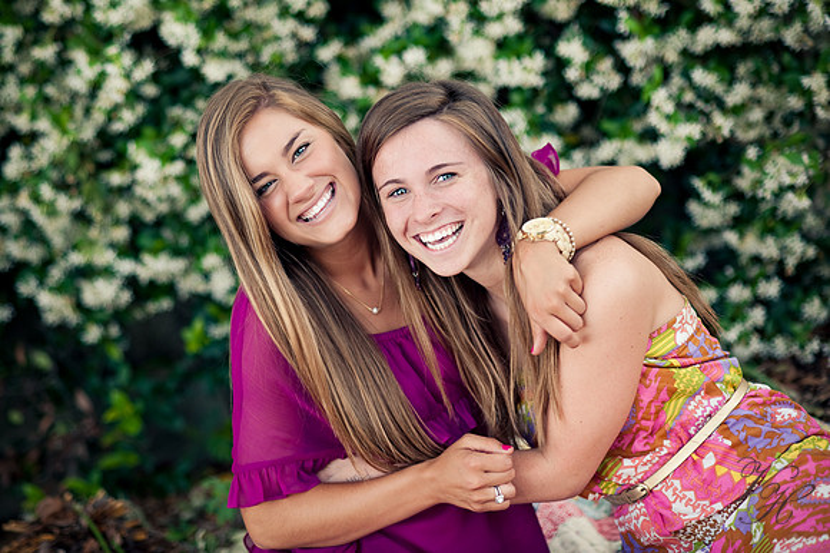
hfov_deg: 23.9
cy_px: 276
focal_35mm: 85
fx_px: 1959
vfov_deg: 16.1
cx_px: 415
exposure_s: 1/250
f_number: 2.2
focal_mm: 85
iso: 250
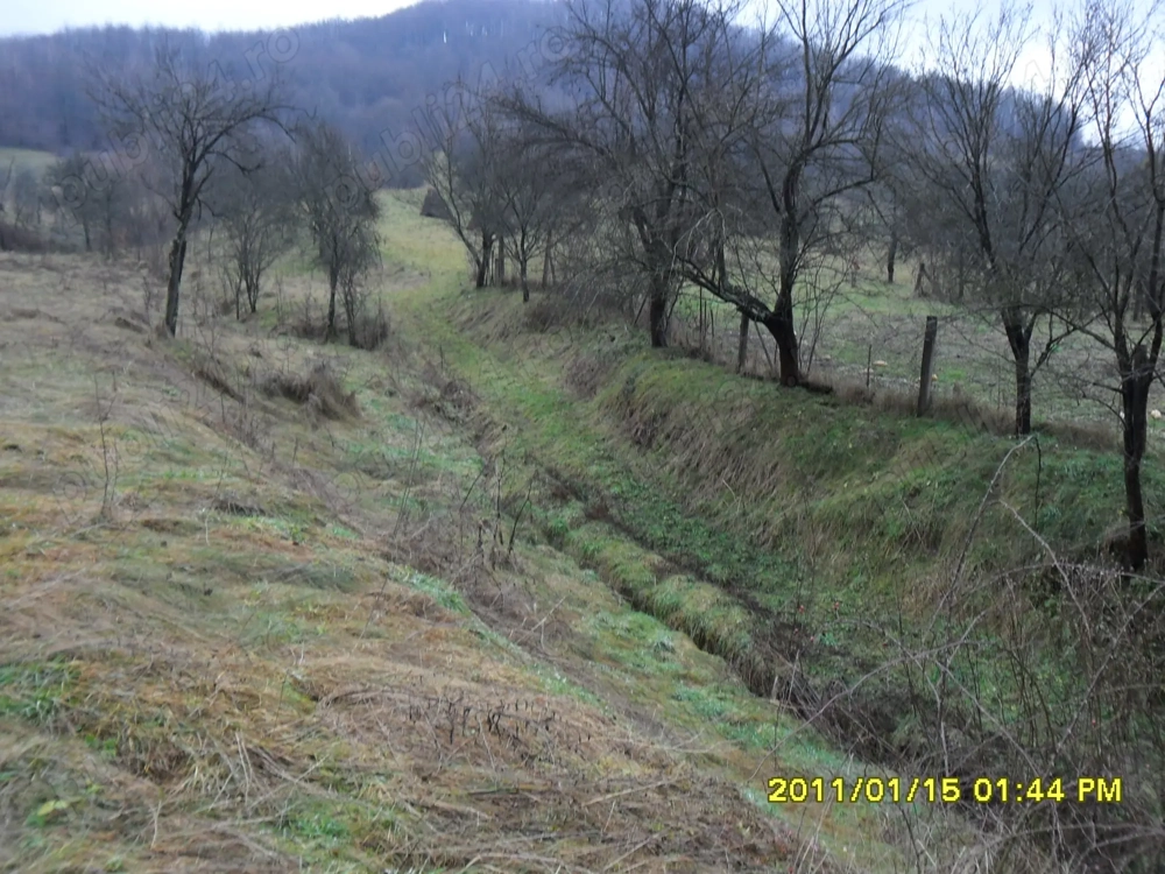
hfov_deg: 56.8
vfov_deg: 44.2
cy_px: 437
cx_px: 582
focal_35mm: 32
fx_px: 1077
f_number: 3.7
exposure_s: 1/45
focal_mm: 5.7
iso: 100
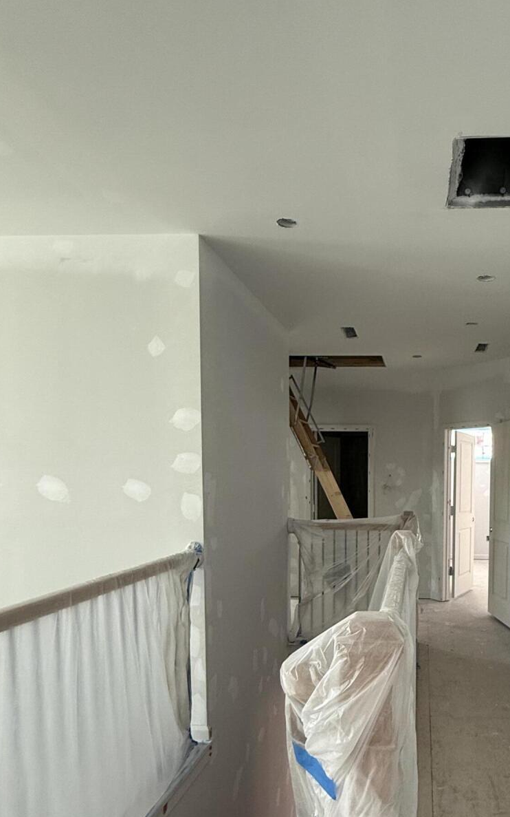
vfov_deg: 71.1
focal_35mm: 25
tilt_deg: -4.2
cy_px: 521
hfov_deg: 47.0
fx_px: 556
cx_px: 397
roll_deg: -1.1
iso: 250
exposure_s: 1/99
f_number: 2.2
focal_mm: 2.22
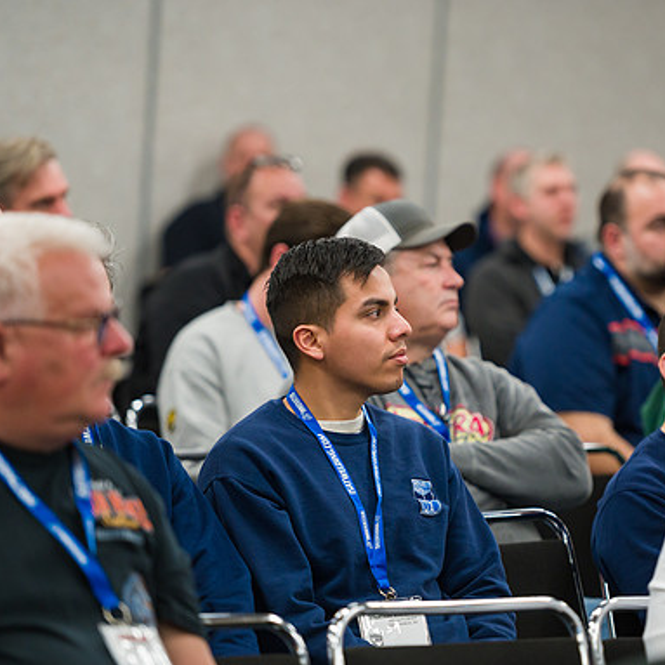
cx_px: 455
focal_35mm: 212
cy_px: 333
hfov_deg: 8.2
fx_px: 4608
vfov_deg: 8.3
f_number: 3.2
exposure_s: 1/400
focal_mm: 165
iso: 1600
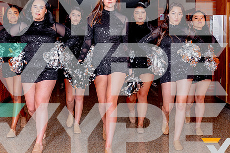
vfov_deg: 19.7
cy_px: 55
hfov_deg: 29.2
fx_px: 441
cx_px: 101
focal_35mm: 69
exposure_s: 1/125
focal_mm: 44
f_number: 8
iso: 100
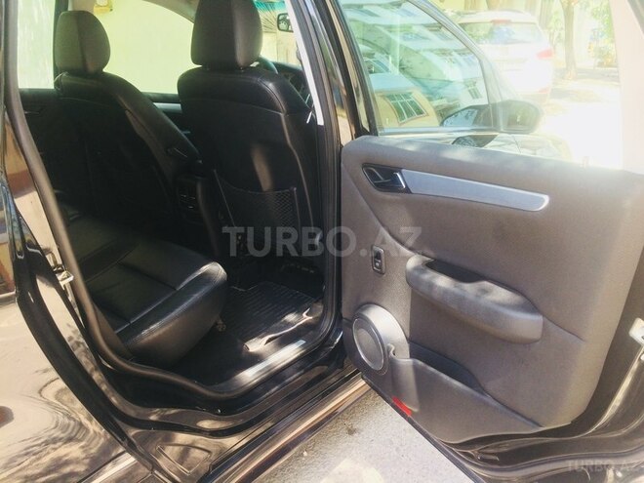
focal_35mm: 29
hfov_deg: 61.7
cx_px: 322
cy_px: 242
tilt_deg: -21.4
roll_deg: -0.3
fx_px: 540
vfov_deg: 48.2
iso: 50
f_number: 2.2
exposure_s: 1/100
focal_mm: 4.15
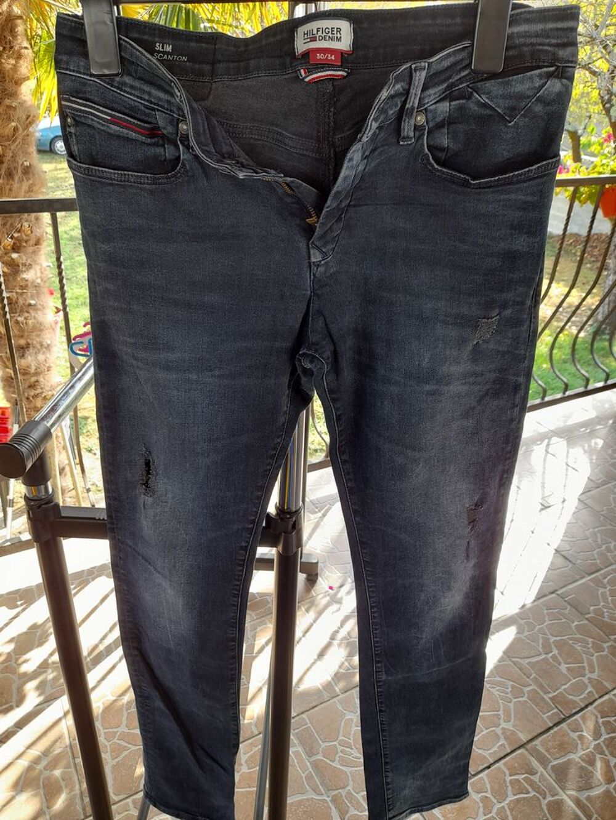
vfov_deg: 69.4
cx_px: 308
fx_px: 593
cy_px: 410
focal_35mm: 25
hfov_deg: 54.9
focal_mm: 4.6
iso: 50
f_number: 2
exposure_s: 1/50
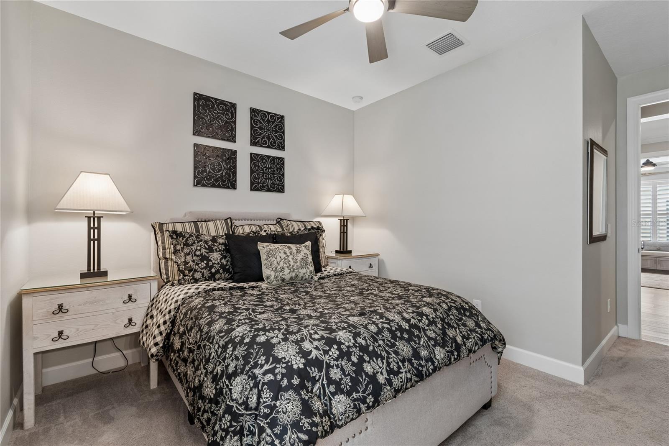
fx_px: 279
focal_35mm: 15
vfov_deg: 77.3
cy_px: 223
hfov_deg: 100.4
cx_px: 334
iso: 100
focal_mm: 10
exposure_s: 1/1.67
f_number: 7.1
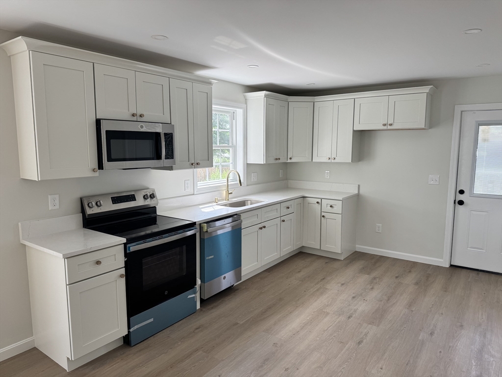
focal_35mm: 24
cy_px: 188
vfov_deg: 56.8
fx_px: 348
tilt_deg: -7.0
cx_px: 251
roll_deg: +0.1
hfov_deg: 71.6
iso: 64
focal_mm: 6.76
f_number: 1.78
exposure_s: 1/257
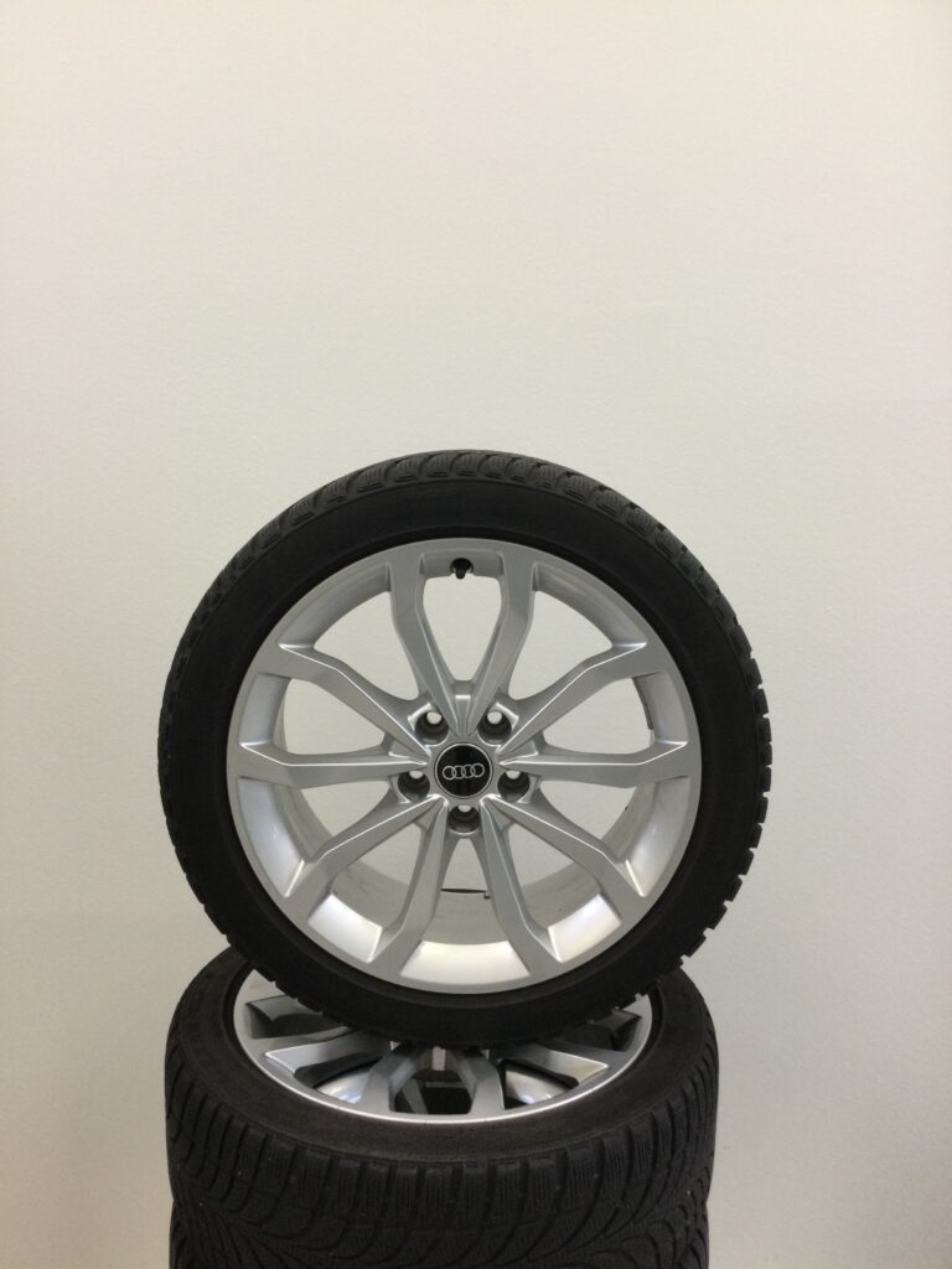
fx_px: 1137
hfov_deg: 45.4
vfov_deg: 58.4
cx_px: 476
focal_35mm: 31
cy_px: 634
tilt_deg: -10.1
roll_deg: +2.6
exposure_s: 1/33
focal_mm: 3.3
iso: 80
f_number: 2.4
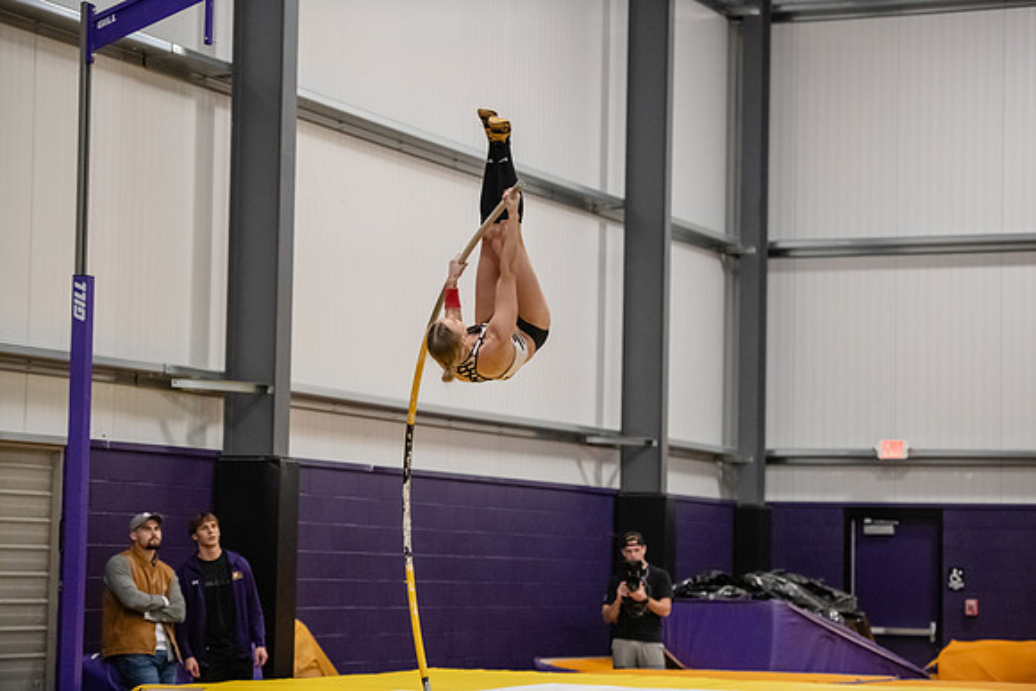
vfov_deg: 13.0
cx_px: 518
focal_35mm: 105
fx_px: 3022
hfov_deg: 19.5
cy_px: 346
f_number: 2.8
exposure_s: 1/800
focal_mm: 105
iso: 6400
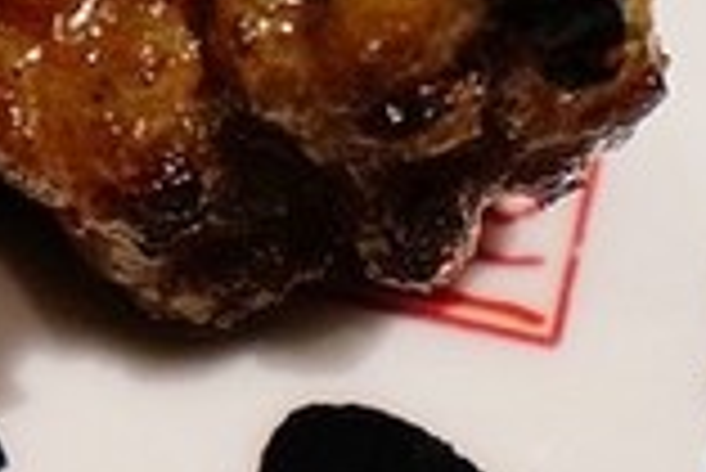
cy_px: -184
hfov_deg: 6.5
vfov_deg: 4.4
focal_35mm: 315
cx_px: -121
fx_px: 6181
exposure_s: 1/100
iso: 1000
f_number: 5.6
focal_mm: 55
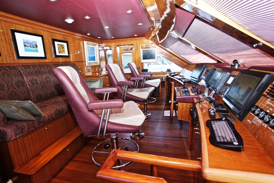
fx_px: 126
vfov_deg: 72.1
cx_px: 137
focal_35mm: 16
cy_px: 92
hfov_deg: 95.0
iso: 500
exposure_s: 1/60
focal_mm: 11
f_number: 4.5
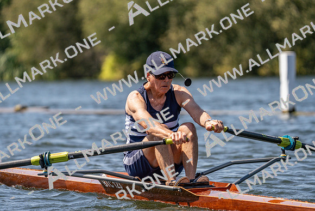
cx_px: 158
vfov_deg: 3.8
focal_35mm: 365
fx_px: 3194
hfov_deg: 5.6
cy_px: 106
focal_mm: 365
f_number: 6.3
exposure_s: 1/2000
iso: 320
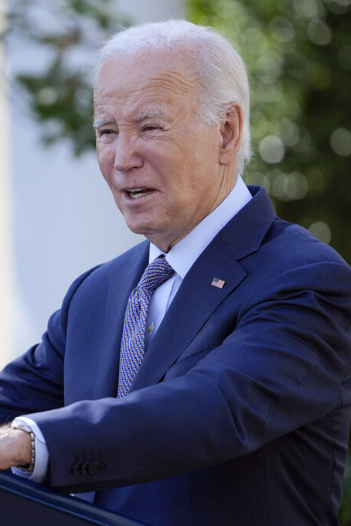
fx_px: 6530
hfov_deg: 3.1
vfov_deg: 4.6
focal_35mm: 447
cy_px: 263
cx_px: 22
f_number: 5.6
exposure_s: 1/640
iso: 500
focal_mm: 297
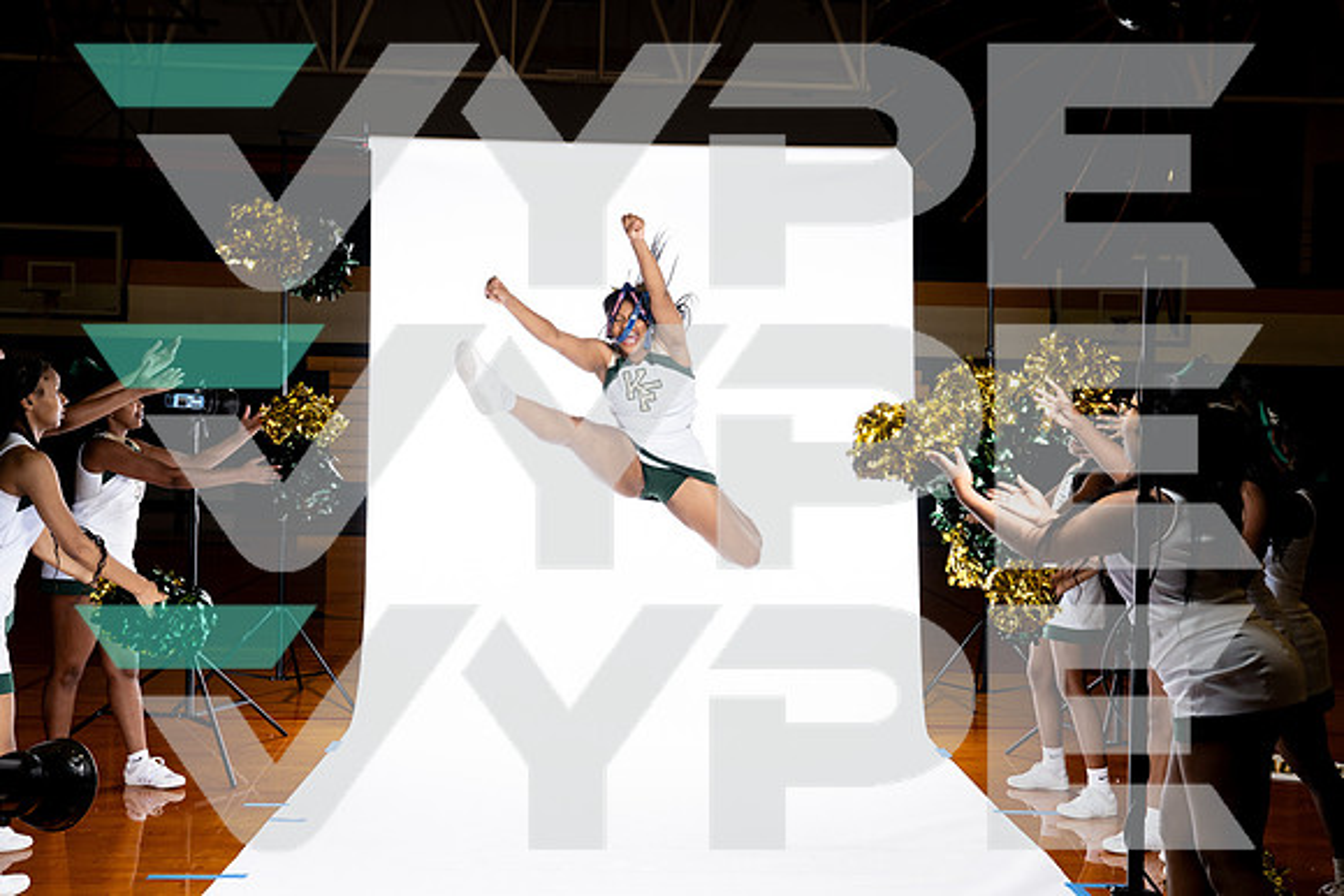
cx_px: 666
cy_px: 452
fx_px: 1626
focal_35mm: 44
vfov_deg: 30.8
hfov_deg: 44.9
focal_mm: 41
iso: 400
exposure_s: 1/250
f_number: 8
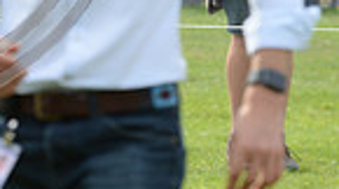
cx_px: -143
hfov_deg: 2.0
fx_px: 9782
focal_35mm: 1090
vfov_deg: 1.1
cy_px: -156
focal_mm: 260
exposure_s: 1/1000
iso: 1250
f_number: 9
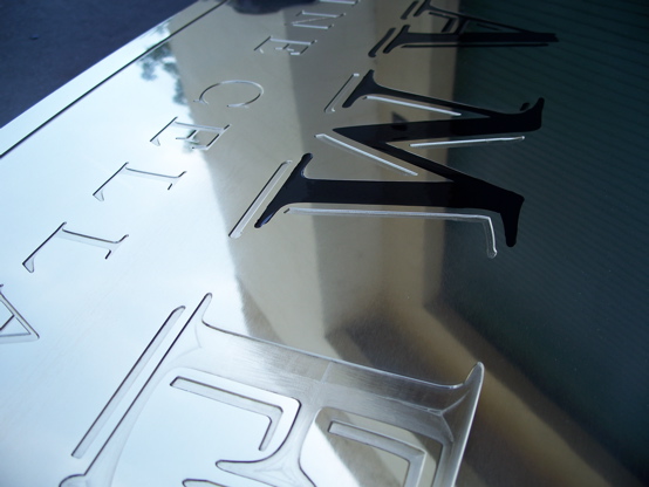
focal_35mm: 37
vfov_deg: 38.7
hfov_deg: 50.1
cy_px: 244
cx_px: 324
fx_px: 694
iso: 64
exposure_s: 1/250
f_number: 2.8
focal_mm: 7.8
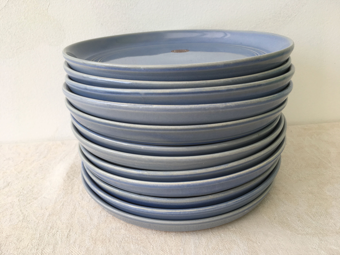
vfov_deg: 48.2
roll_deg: +0.5
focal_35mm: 29
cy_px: 128
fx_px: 285
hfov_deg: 61.7
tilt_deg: -28.3
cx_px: 170
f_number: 2.2
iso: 25
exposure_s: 1/110
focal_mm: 4.15
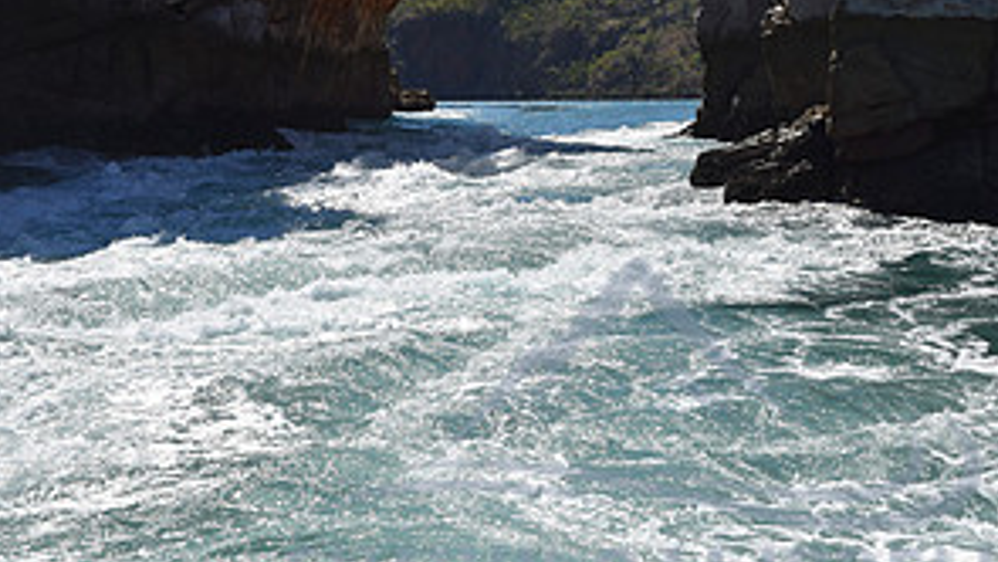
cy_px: -58
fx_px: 1715
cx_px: 504
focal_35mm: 65
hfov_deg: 32.4
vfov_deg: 17.9
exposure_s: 1/500
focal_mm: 27
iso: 200
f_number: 11
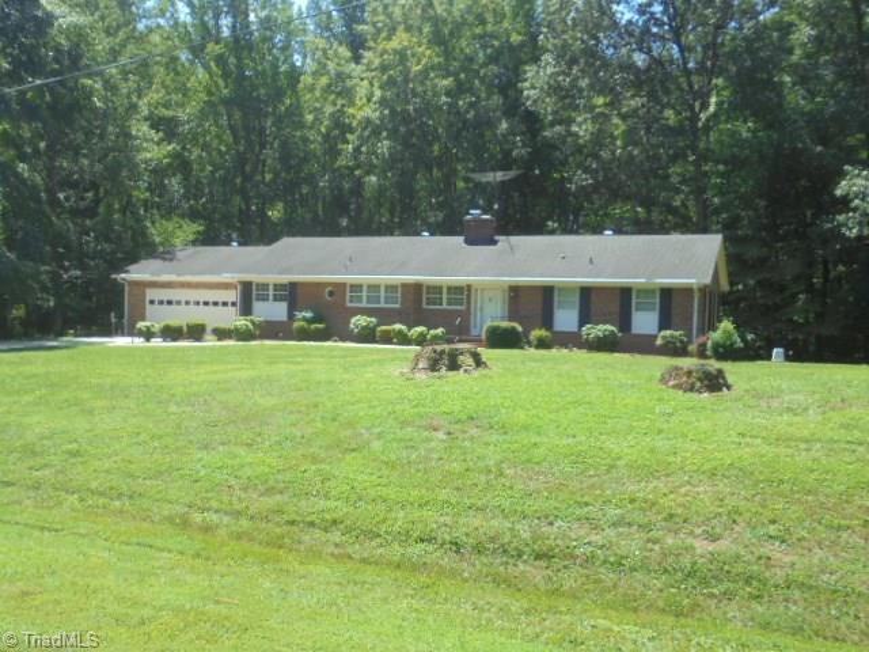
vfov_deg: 41.8
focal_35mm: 34
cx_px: 434
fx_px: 854
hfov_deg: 54.0
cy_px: 326
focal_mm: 6.1
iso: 100
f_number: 4
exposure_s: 1/320
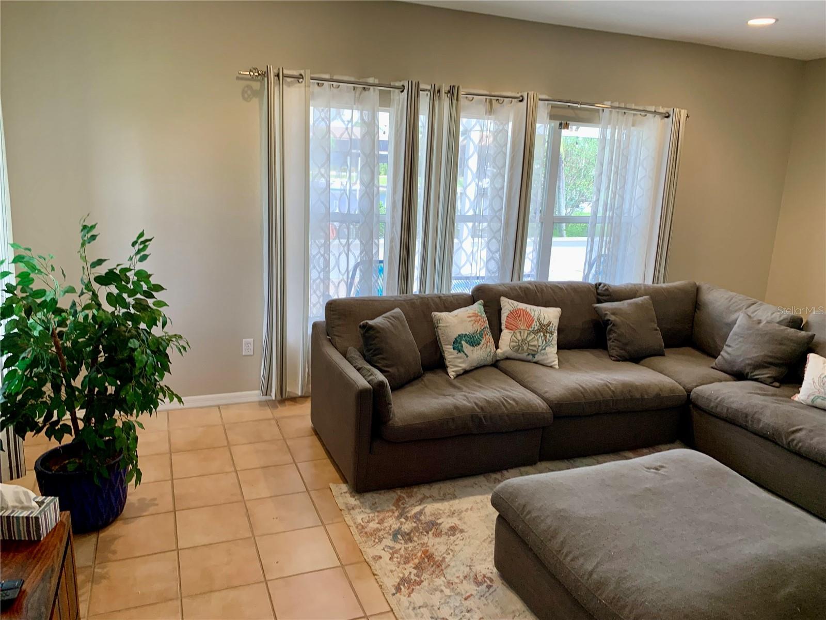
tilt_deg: -8.2
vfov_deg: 53.1
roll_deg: -1.8
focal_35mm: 26
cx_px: 413
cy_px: 310
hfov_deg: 67.3
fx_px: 620
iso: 50
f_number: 1.8
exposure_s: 1/60
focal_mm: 4.25
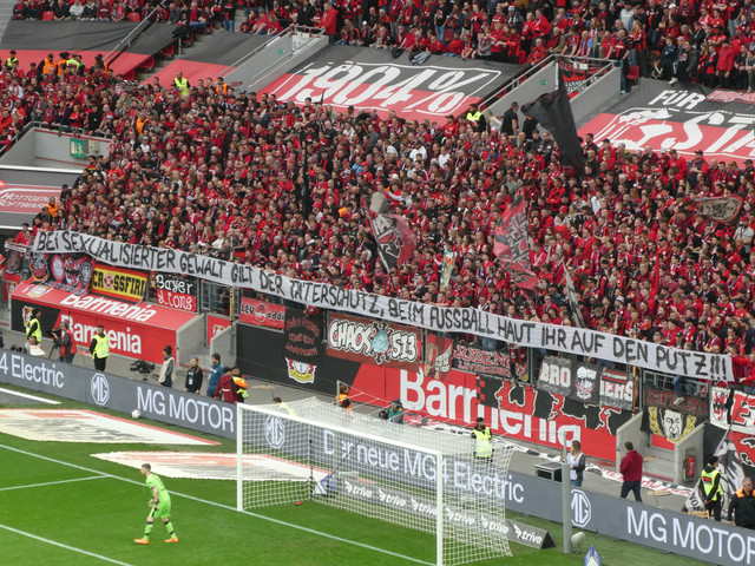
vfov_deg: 8.6
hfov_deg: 11.5
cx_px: 378
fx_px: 3751
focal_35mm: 172
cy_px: 283
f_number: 5.6
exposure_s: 1/80
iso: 250
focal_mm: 30.9
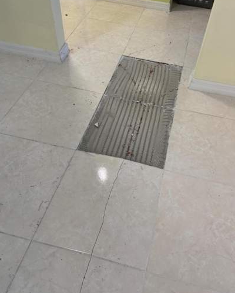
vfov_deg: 58.5
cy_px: 123
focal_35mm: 30
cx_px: 137
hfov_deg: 48.3
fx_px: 261
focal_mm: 6.76
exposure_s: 1/120
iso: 200
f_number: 1.78
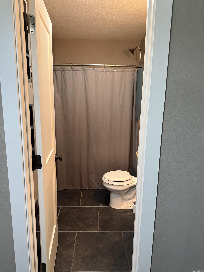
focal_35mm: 24
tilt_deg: -10.7
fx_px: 189
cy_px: 136
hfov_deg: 56.8
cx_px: 102
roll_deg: -1.8
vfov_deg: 71.6
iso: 400
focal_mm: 6.76
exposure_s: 1/60
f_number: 1.78
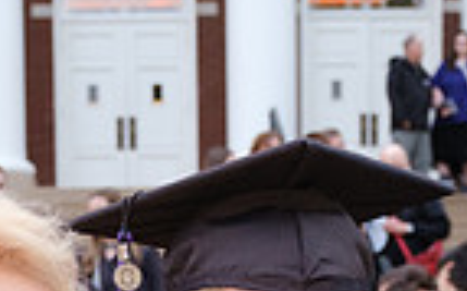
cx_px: 127
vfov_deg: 10.5
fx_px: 1475
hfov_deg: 17.9
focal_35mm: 116
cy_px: 531
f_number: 2.8
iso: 1600
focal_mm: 18.7
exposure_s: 1/75
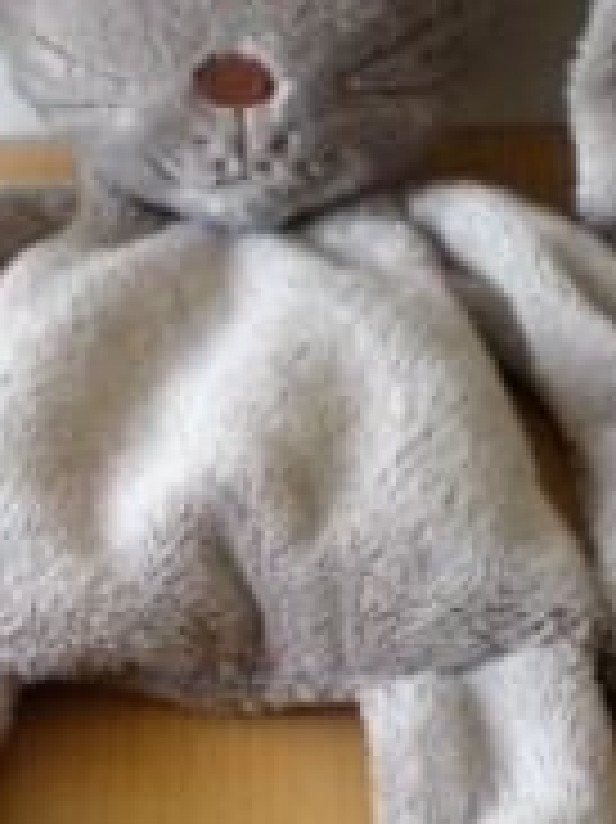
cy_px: 450
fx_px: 2566
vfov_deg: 18.2
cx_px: 229
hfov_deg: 13.7
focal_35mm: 108
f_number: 3.1
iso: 170
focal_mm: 6.3
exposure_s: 1/59.8
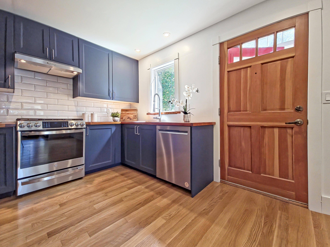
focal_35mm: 13
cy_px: 124
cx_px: 165
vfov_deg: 89.9
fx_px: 124
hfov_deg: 106.2
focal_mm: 2.2
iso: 200
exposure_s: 1/120
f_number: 2.2
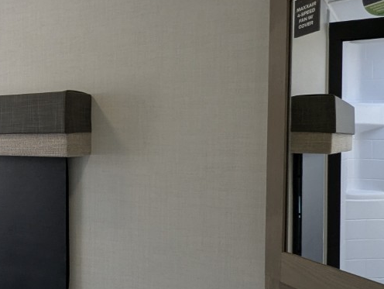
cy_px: 180
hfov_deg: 40.1
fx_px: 500
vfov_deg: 32.1
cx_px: 71
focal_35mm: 45
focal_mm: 2.35
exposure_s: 1/249
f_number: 2.2
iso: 57
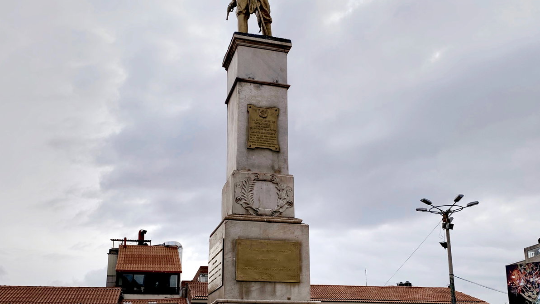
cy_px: 230
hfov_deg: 52.8
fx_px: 544
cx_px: 271
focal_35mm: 38
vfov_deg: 30.6
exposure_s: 1/1220
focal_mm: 4.25
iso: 25
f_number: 1.8
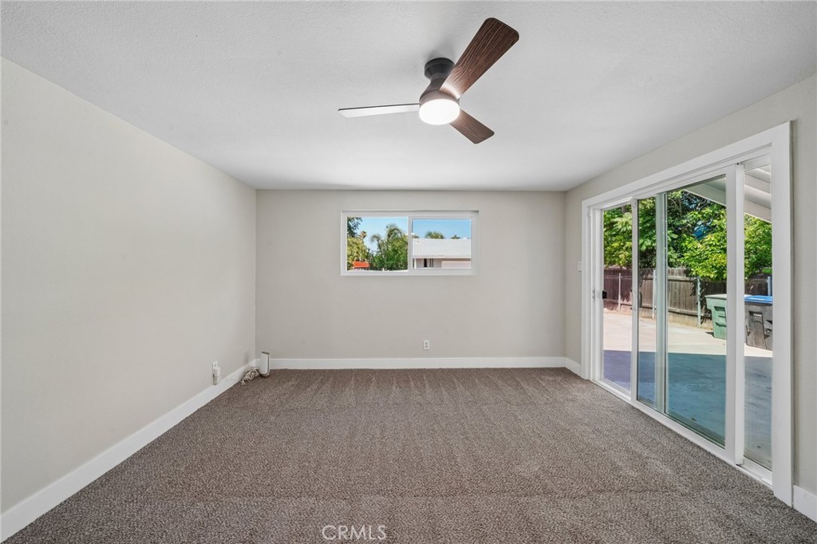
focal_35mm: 13
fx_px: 295
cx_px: 408
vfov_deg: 85.4
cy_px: 272
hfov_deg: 108.3
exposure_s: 1/30
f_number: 11
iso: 400
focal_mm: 13
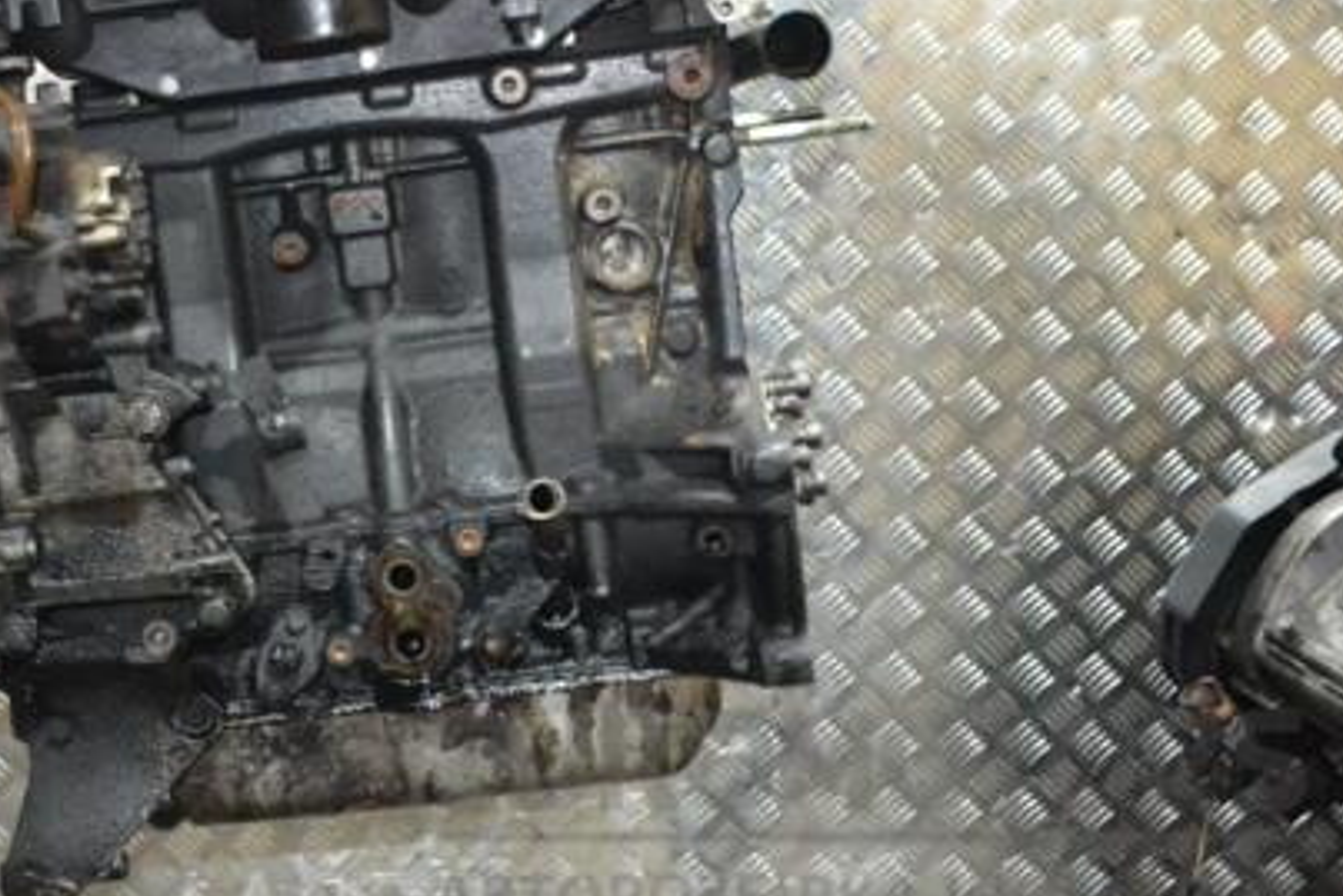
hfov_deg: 33.9
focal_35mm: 58
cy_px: 316
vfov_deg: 23.3
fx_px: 2164
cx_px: 370
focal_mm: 26
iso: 3200
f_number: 4.2
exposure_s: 1/60
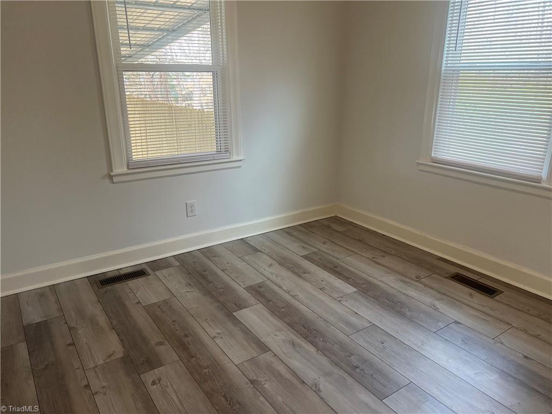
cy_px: 207
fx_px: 415
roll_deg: -0.8
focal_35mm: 26
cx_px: 276
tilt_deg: -15.8
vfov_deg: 53.1
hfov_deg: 67.3
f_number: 1.5
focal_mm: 5.7
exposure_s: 1/120
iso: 125
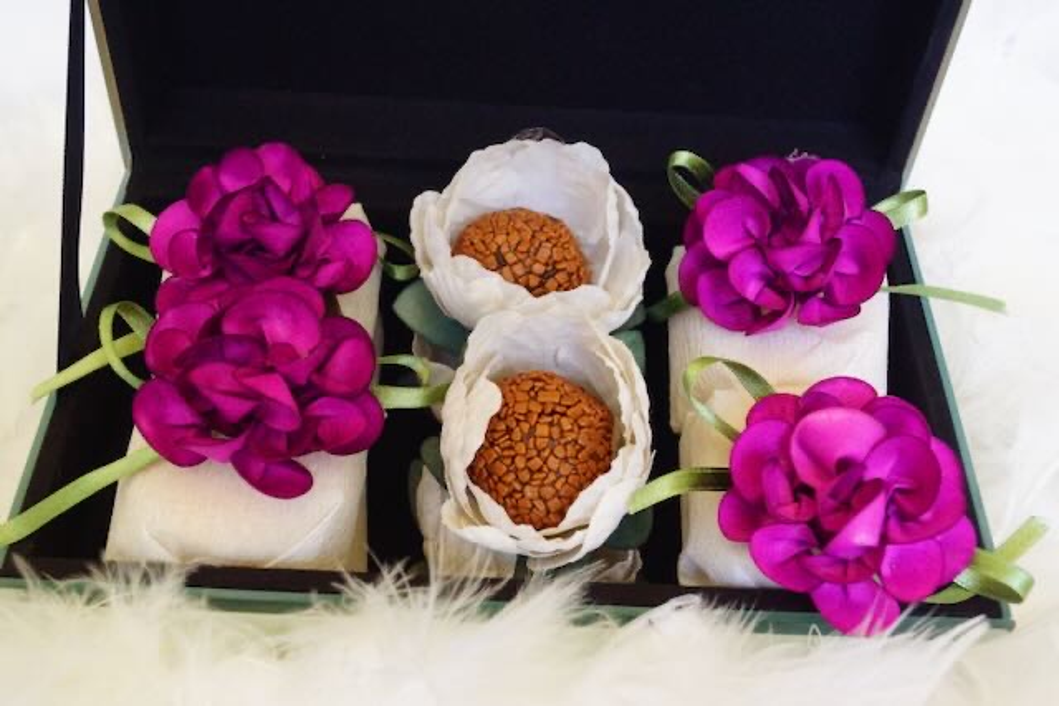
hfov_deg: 46.4
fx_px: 1236
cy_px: 353
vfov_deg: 31.9
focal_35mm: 42
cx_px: 530
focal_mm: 28
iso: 1600
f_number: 8
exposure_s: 1/50
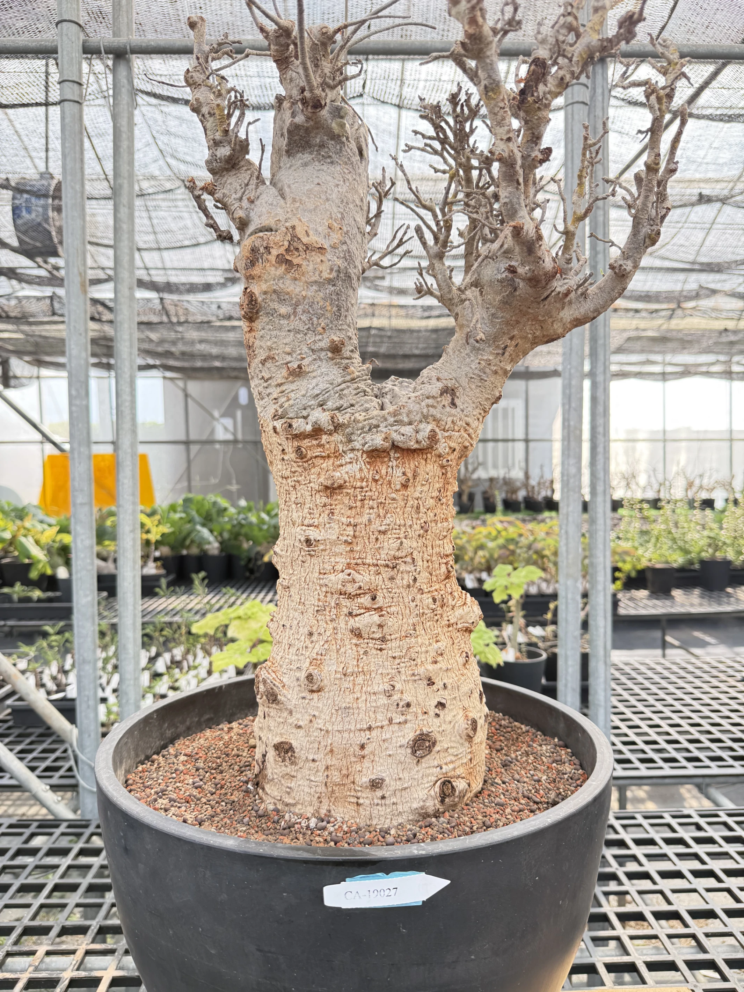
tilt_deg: -3.3
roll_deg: +0.5
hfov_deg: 56.8
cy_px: 496
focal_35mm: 24
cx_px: 372
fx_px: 688
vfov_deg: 71.6
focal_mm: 6.76
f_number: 1.78
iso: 100
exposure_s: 1/275
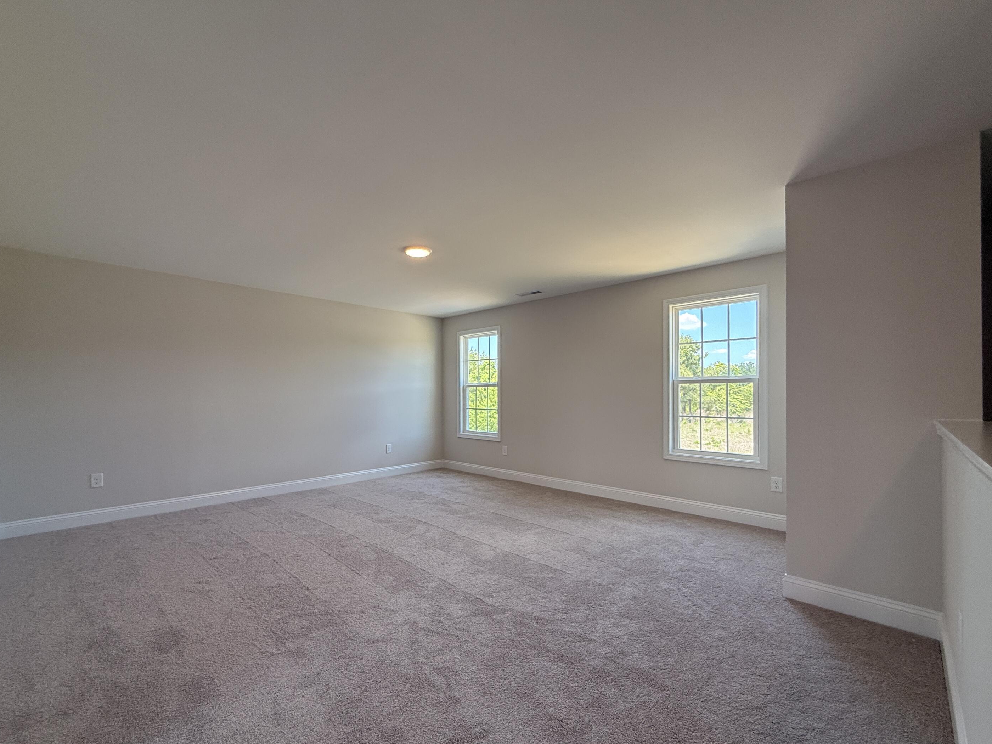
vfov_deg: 81.7
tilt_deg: +2.0
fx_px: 430
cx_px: 465
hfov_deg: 98.0
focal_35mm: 15
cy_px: 392
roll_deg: +1.0
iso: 125
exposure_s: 1/120
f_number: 2.2
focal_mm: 2.22
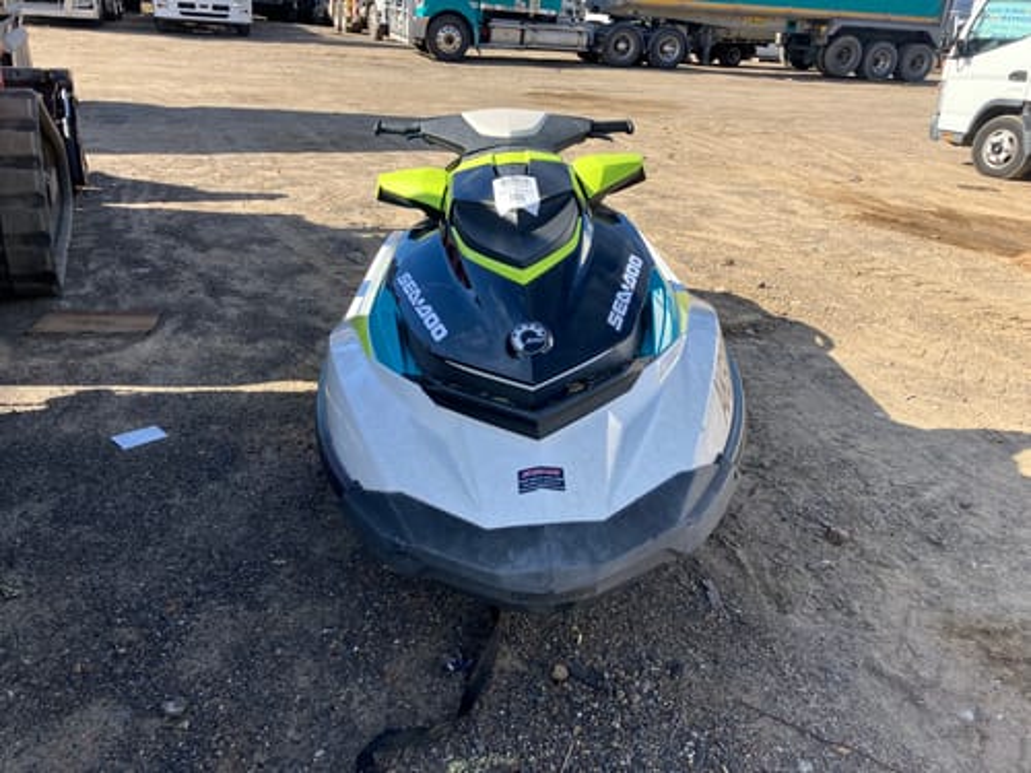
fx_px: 834
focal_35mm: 28
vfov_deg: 49.7
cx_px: 516
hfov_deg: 63.4
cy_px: 386
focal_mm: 3.99
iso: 32
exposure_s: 1/1012
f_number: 1.8
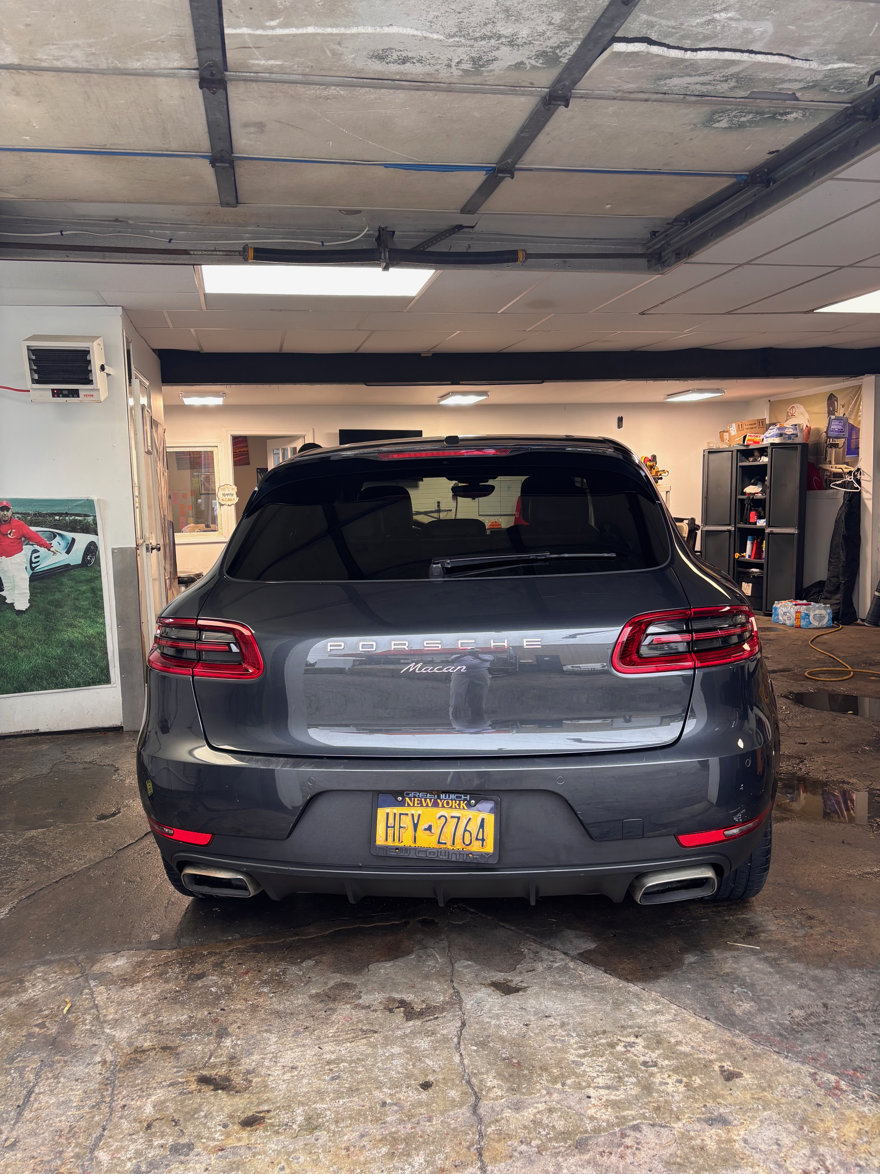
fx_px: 881
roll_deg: +0.5
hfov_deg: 53.1
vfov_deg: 67.3
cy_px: 587
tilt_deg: -5.4
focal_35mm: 26
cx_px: 440
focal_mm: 5.96
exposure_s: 1/60
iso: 64
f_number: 1.6
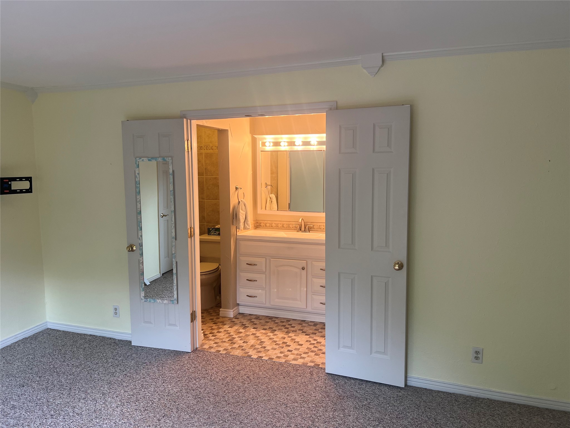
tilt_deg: -7.0
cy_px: 214
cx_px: 285
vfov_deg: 53.1
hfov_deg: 67.3
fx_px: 428
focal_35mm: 26
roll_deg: -0.2
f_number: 1.5
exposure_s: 1/60
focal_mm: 5.7
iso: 80
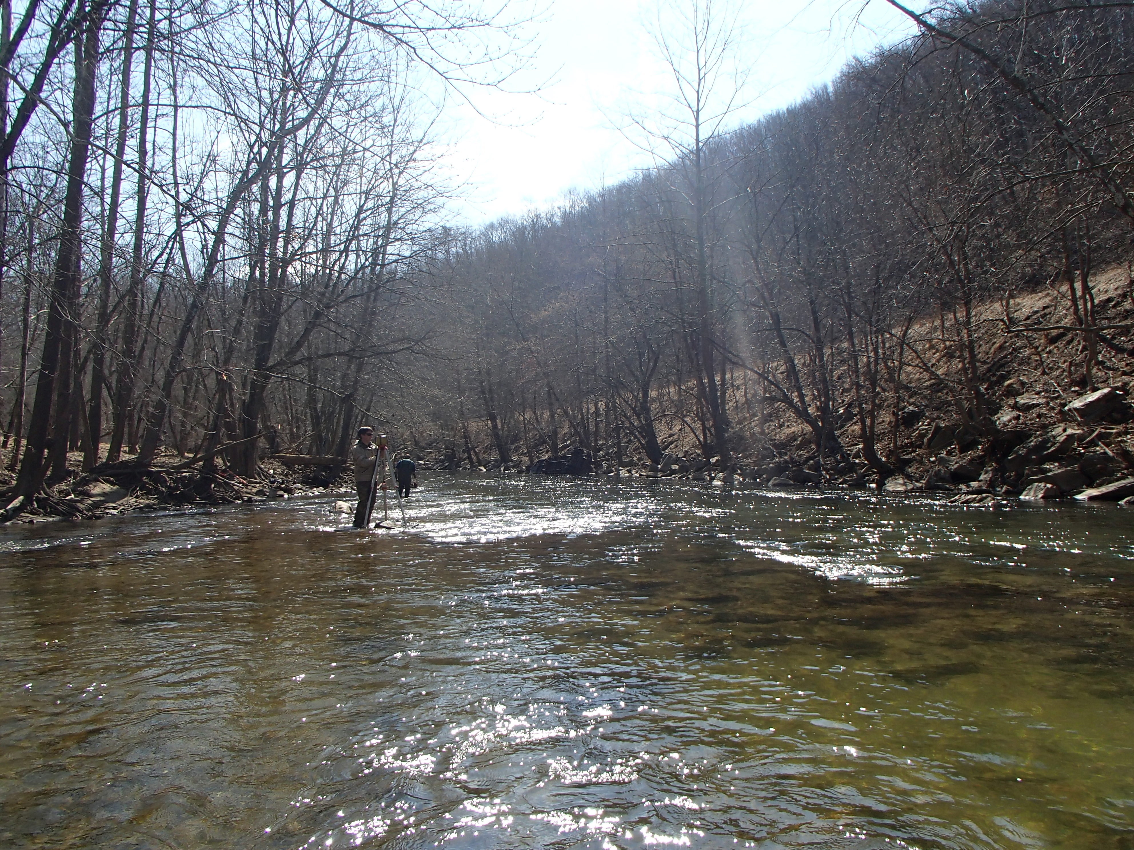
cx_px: 567
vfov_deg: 49.7
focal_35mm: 28
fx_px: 917
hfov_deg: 63.4
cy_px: 425
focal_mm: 5
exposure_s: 1/640
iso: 100
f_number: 3.9
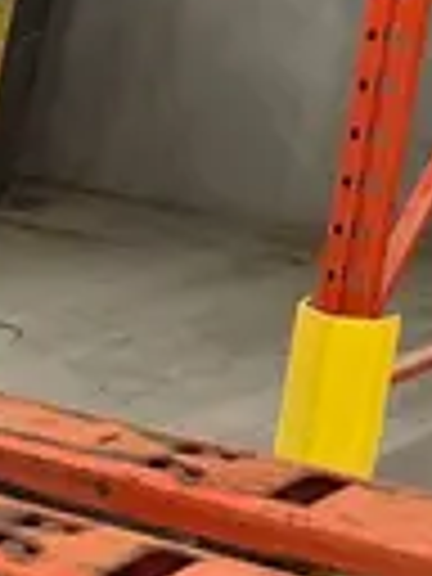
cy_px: 610
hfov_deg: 8.6
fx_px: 2479
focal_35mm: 149
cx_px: -756
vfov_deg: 13.0
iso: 160
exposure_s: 1/60
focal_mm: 4.2
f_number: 1.6
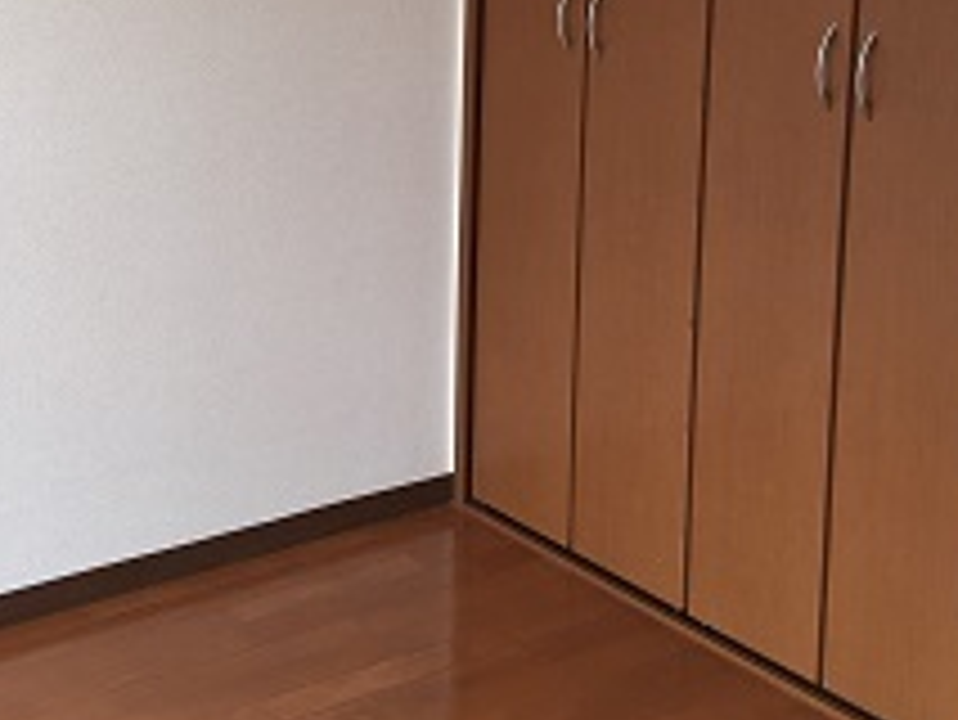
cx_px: 207
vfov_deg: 21.0
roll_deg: +0.7
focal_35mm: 68
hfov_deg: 28.0
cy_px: 29
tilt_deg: -9.2
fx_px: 1883
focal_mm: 4.15
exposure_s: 1/120
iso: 32
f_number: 2.2
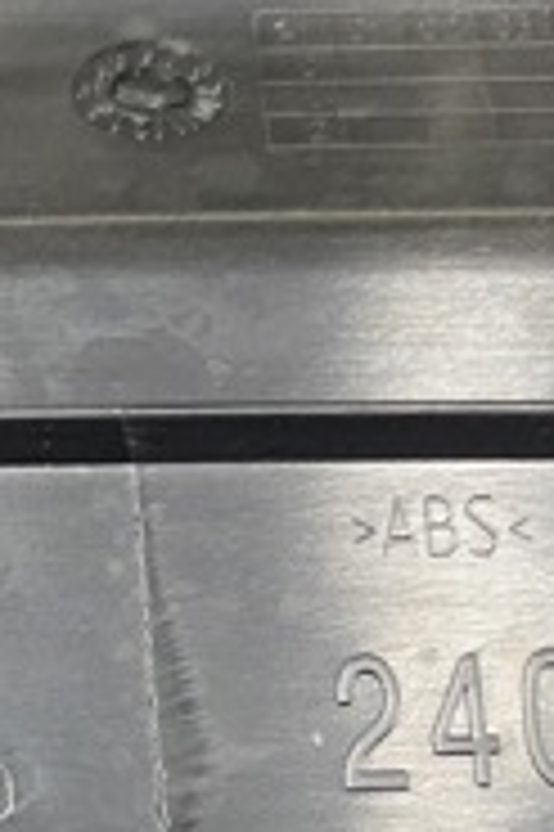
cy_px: 780
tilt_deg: -66.0
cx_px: -302
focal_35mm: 90
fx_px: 2081
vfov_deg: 22.0
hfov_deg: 14.1
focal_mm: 4.25
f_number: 1.8
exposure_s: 1/60
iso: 200
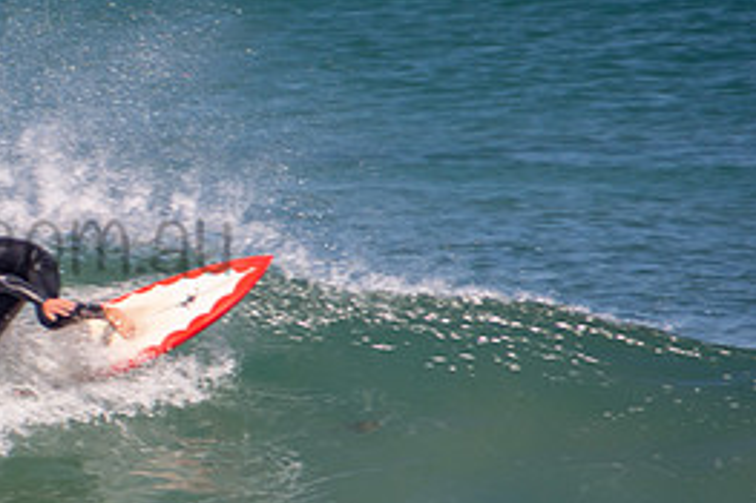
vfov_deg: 1.0
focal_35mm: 1324
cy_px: 208
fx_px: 27786
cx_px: -72
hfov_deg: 1.6
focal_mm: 400
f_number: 5.6
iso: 220
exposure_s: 1/1250
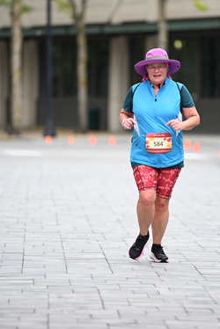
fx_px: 2690
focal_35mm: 294
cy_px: 125
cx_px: 147
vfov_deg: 7.0
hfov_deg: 4.7
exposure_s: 1/1600
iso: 640
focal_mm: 200
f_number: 2.8
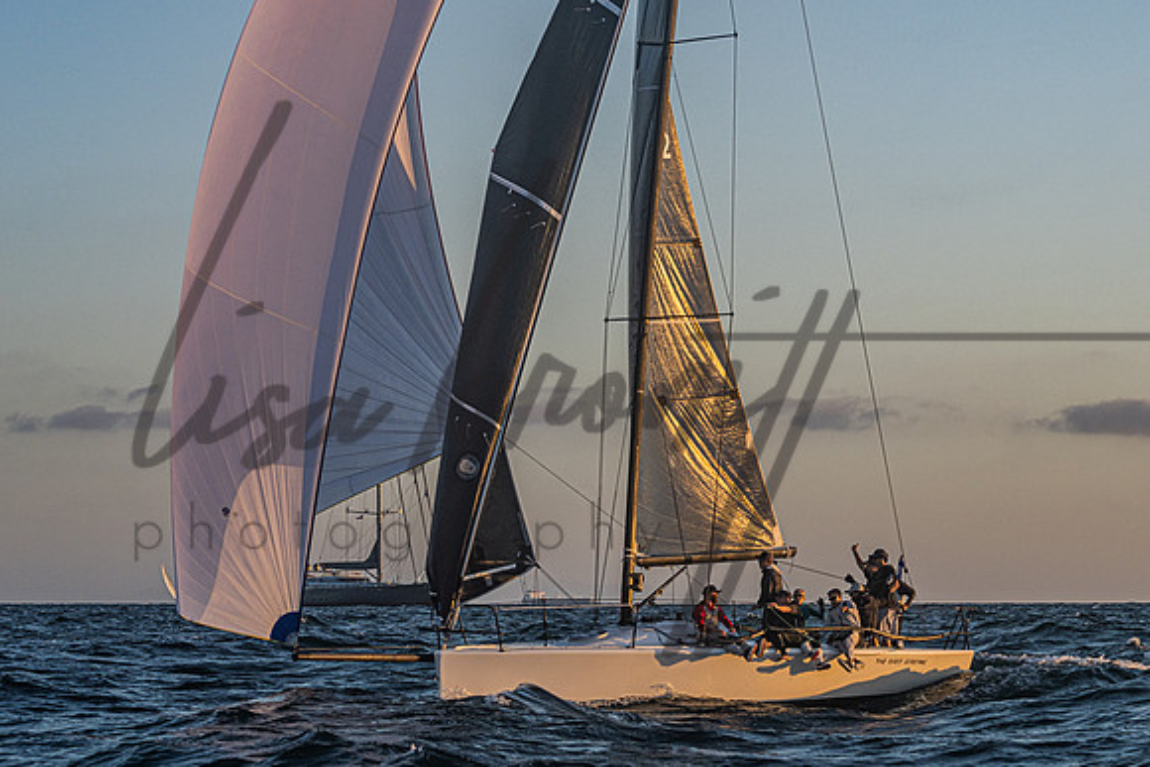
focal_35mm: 136
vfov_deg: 10.1
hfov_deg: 15.0
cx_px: 632
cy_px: 304
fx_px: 4355
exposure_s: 1/800
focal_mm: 100
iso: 250
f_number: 7.1
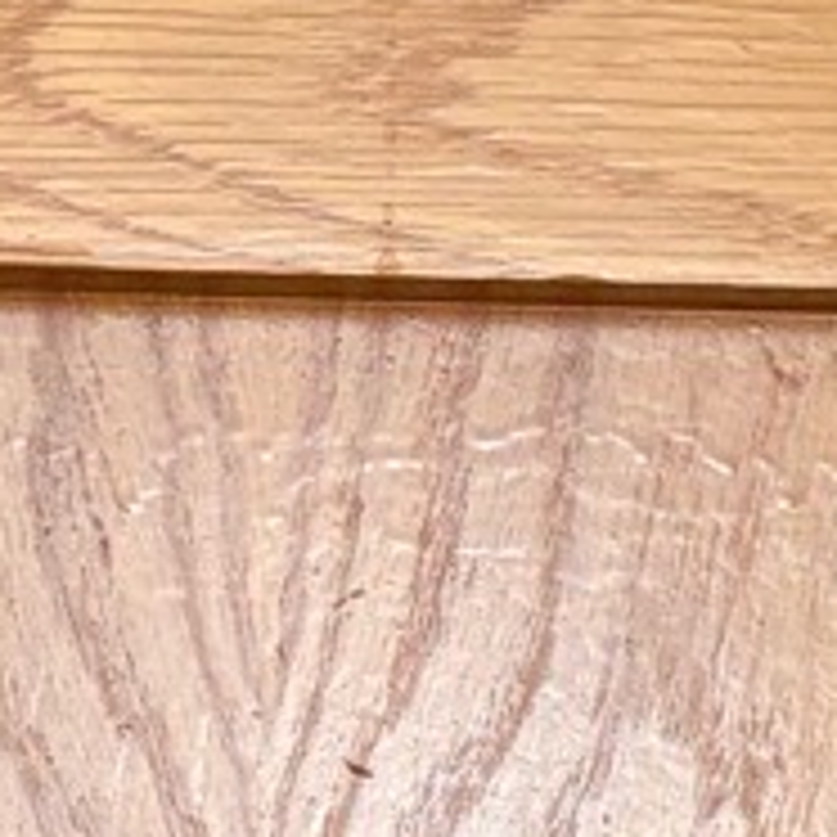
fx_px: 5417
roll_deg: -0.7
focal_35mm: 198
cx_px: 2295
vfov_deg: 8.4
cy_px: 1674
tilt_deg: +4.7
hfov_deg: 7.9
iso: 125
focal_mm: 5.96
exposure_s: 1/60
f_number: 1.6
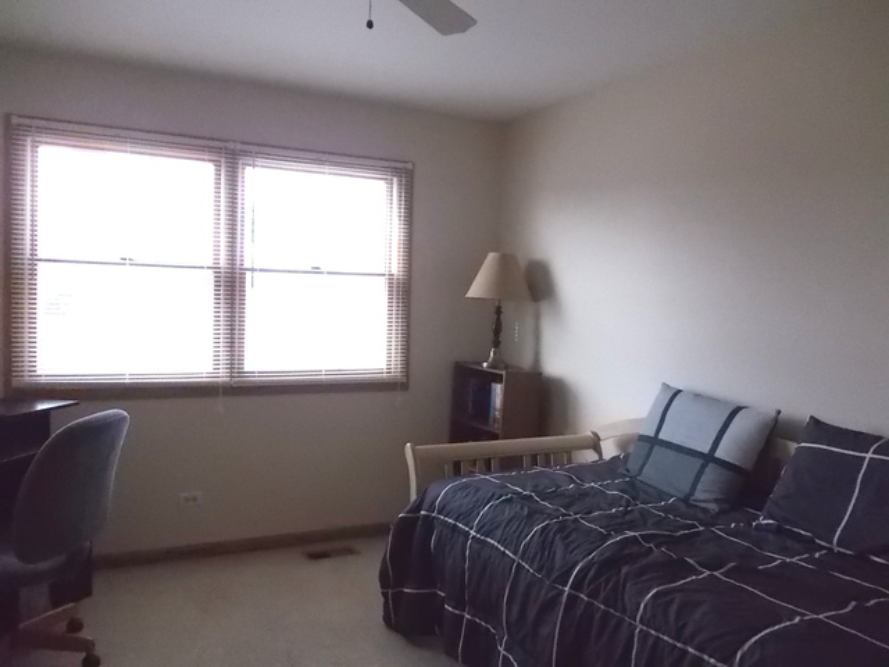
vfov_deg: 49.7
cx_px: 444
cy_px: 334
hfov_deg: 63.4
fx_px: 719
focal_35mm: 28
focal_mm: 4
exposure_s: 1/200
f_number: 2.7
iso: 400
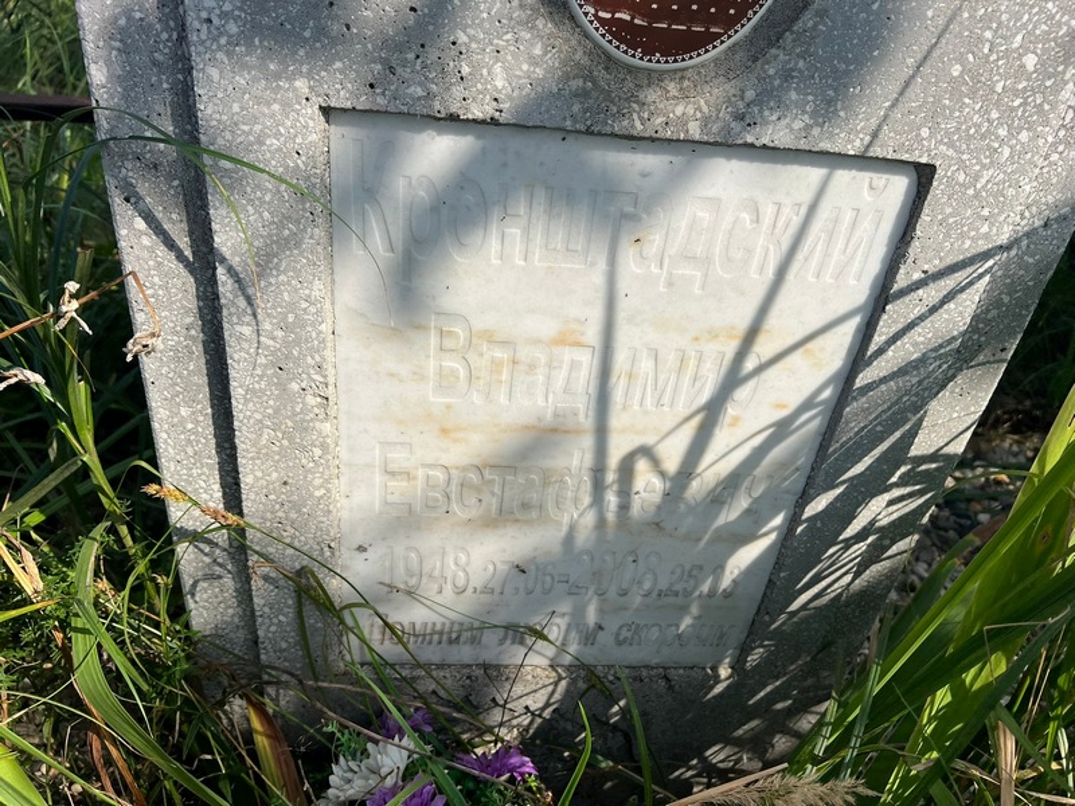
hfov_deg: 67.3
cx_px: 538
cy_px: 403
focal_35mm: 26
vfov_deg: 53.1
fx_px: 807
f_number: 1.5
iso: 50
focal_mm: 5.7
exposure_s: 1/5882
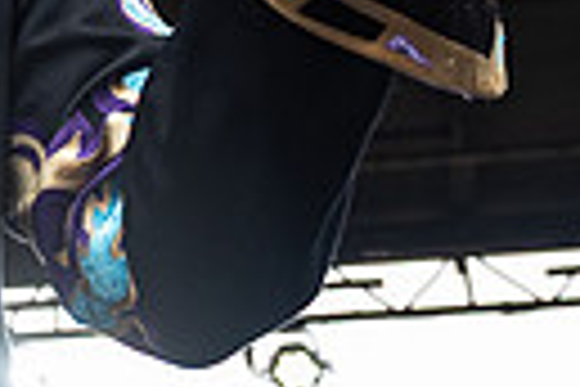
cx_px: -463
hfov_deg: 13.2
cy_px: -113
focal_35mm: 140
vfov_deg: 9.6
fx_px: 2255
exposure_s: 1/200
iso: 400
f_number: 4
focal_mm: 24
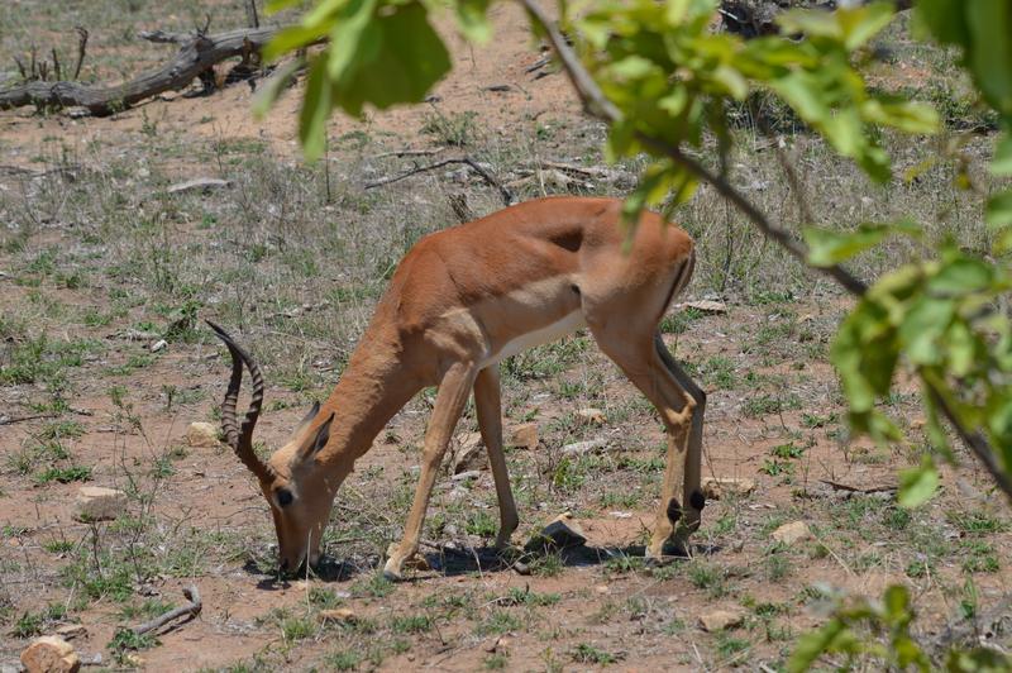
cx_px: 506
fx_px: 4213
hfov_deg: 13.7
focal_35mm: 150
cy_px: 336
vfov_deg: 9.1
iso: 100
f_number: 5.6
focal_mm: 100
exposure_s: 1/500
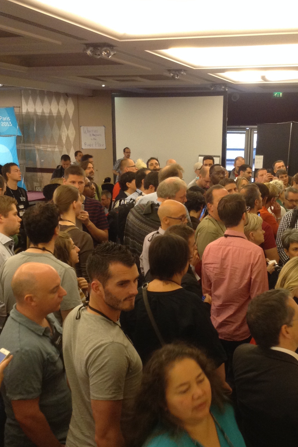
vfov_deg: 43.4
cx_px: 187
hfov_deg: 29.7
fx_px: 559
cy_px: 262
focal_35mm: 45
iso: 100
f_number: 2.4
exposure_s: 1/24
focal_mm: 3.3
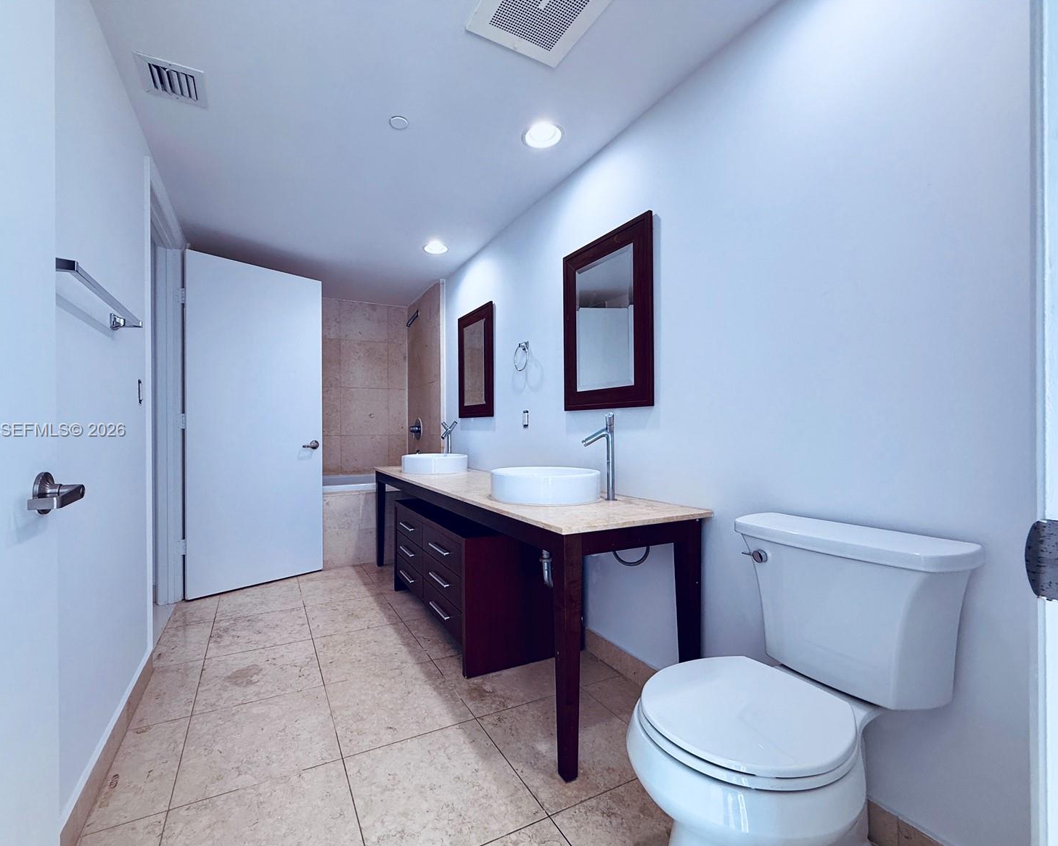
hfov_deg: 96.5
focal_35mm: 15
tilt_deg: -0.1
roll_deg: +0.0
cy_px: 431
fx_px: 470
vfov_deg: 84.0
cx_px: 480
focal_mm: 2.22
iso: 125
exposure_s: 1/120
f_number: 2.2
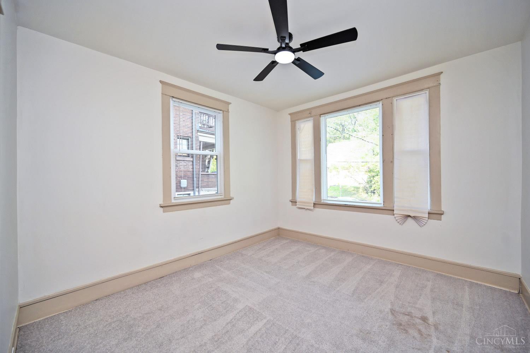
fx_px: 206
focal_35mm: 14
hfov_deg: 104.3
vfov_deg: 81.2
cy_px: 176
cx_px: 265
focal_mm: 14
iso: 250
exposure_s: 1/60
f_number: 4
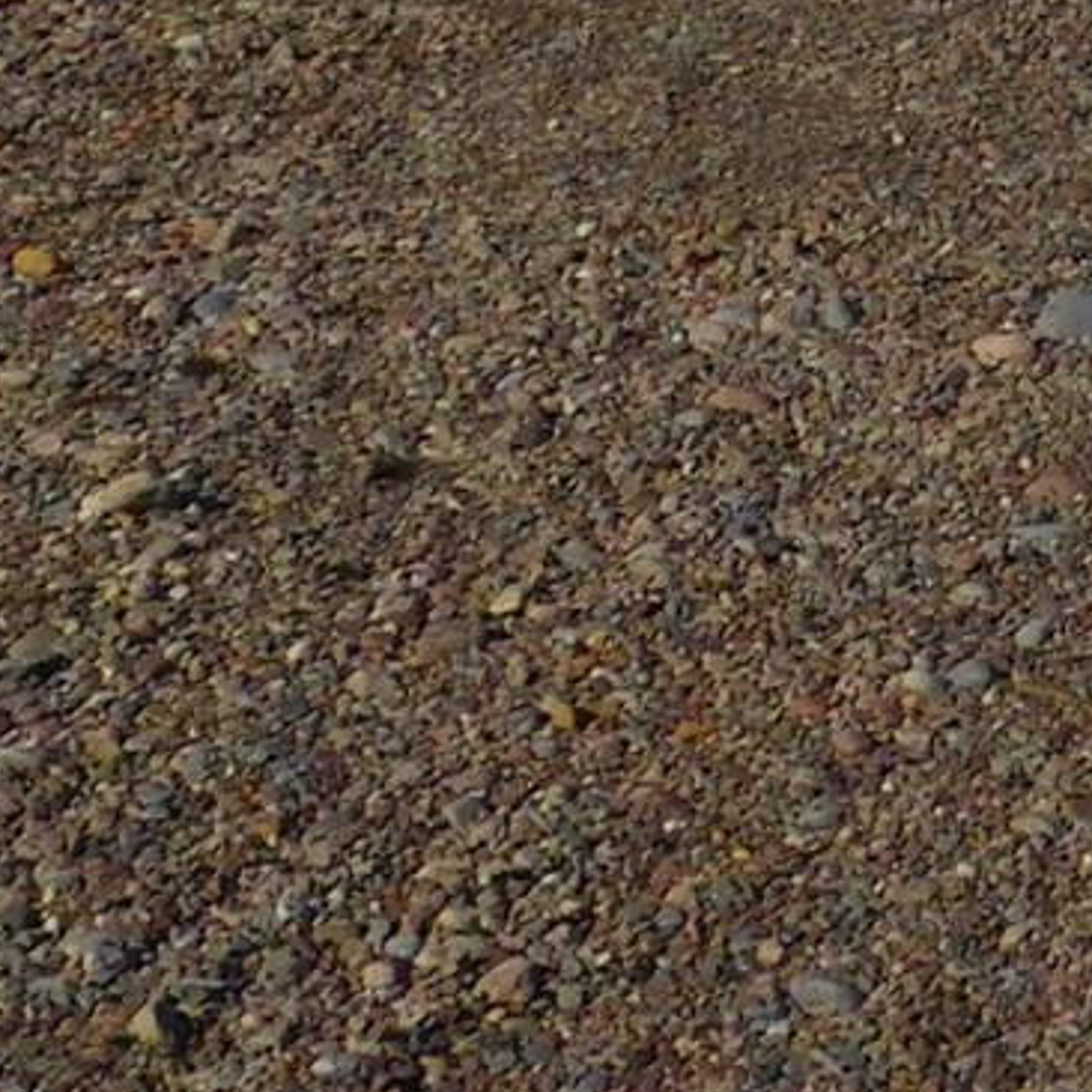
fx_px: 7067
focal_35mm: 198
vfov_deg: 8.3
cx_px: 2247
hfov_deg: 8.4
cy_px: -1179
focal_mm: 7.1
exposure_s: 1/1000
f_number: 7.2
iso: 125
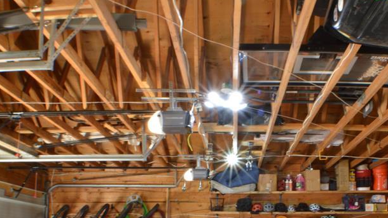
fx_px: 597
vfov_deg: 20.3
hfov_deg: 35.5
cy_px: 201
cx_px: 269
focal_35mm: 58
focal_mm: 22
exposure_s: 2
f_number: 25
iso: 100
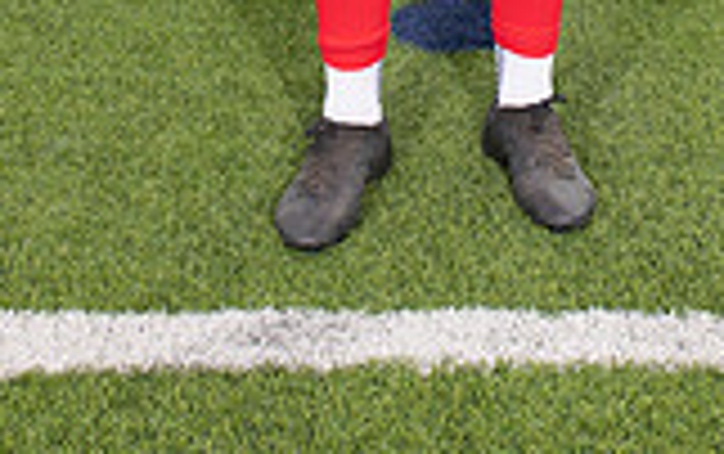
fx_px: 1797
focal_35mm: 91
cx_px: 454
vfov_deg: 12.4
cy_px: -512
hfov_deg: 22.7
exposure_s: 1/400
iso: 125
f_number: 7.1
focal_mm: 32
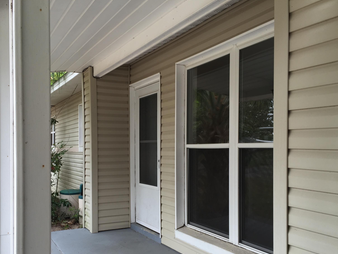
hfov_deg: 51.3
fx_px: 352
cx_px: 152
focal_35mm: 36
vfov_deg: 39.4
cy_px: 156
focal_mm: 4.15
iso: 32
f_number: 2.2
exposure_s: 1/122
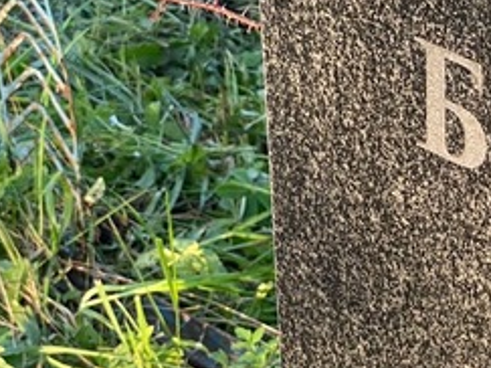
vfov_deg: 8.6
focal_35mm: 171
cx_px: 659
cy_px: 388
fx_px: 2424
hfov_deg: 11.2
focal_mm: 6
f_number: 2
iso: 50
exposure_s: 1/122
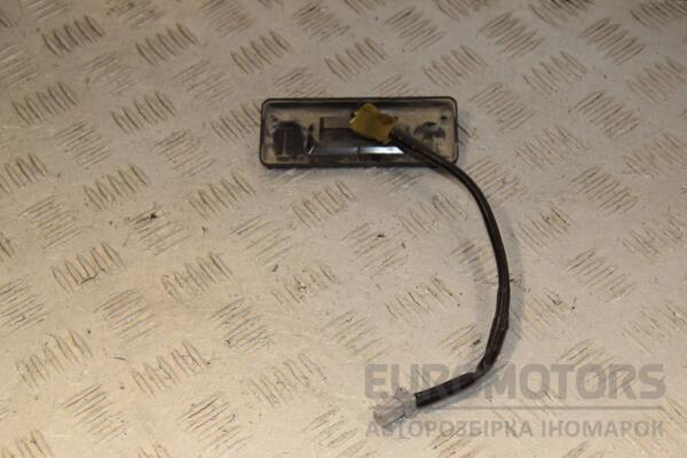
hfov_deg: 31.9
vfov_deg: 21.6
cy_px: 229
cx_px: 344
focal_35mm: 63
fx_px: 1202
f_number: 8
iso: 800
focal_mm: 42
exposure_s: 1/200
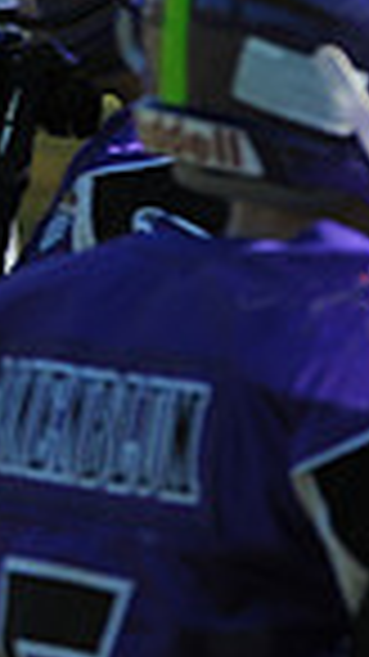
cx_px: -891
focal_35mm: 831
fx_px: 14472
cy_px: -9
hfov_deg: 1.5
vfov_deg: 2.6
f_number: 6.3
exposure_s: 1/1000
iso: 400
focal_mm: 200
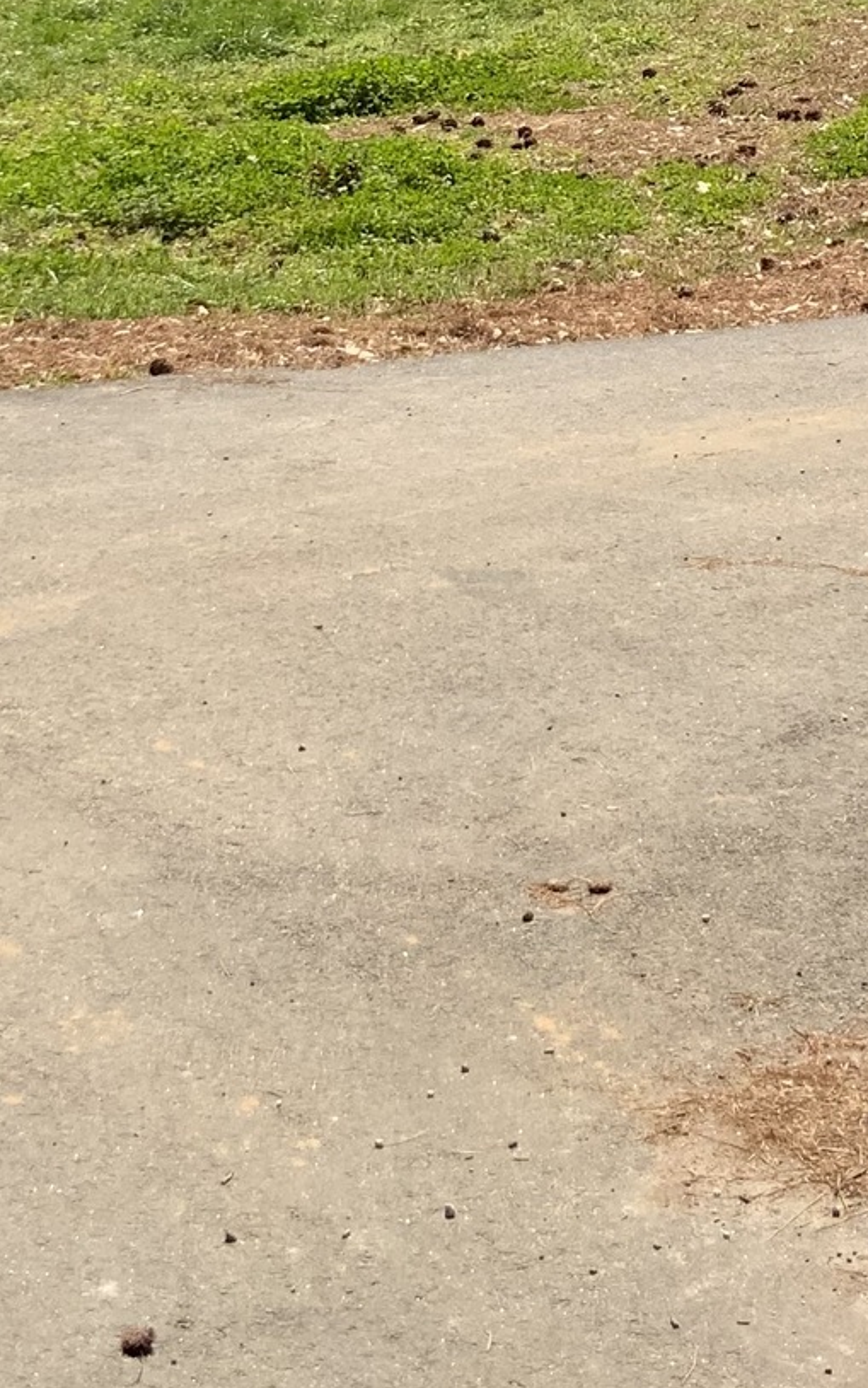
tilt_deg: -2.4
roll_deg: -2.7
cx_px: 341
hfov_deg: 15.0
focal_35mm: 87
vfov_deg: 22.5
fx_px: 3292
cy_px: -121
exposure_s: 1/1675
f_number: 1.8
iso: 16
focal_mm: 3
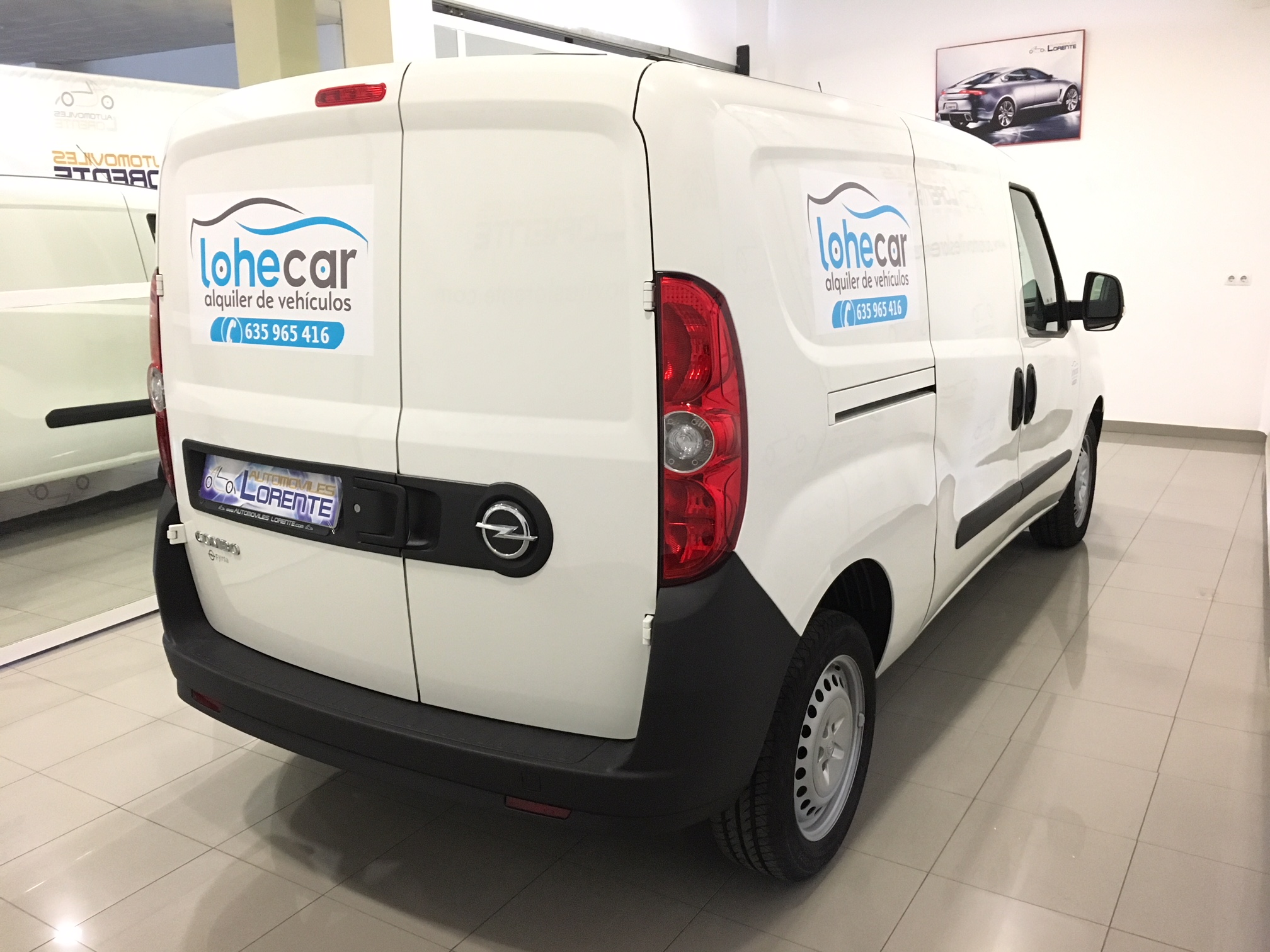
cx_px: 635
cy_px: 476
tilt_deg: -13.7
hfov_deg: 61.7
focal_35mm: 29
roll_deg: +0.8
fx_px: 1064
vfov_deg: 48.2
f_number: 2.2
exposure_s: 1/25
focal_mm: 4.15
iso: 200
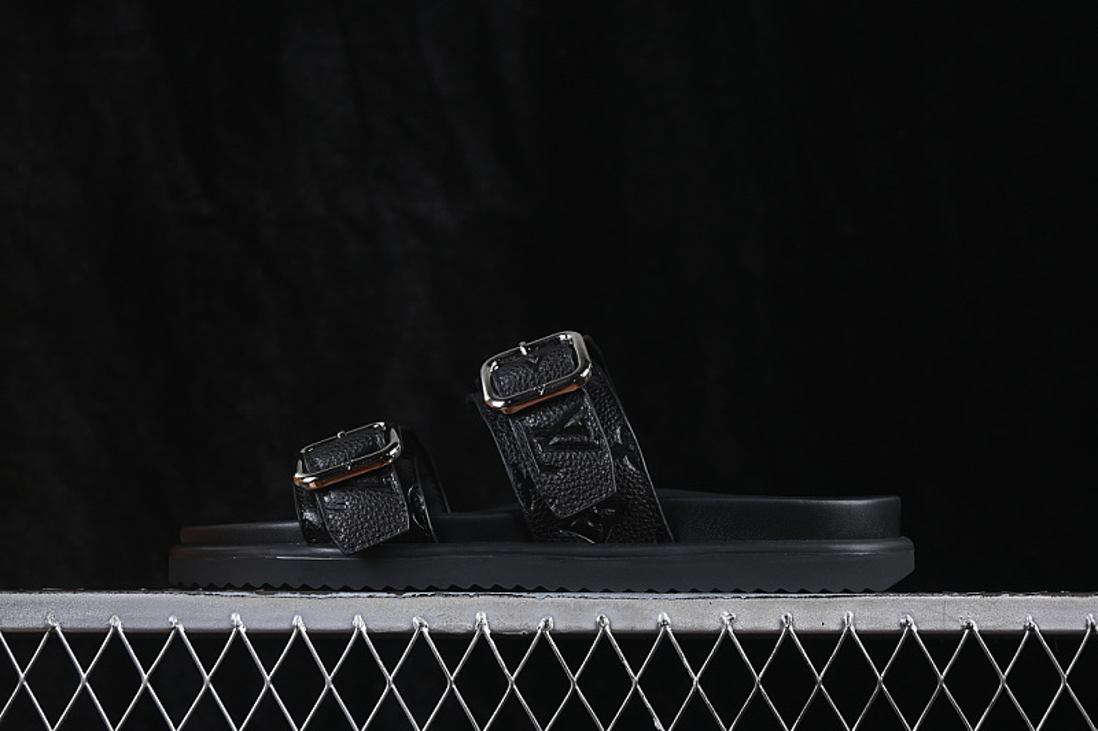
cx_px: 549
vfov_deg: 18.2
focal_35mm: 75
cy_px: 366
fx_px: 2287
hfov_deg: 27.0
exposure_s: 1/60
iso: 160
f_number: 6.3
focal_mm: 50
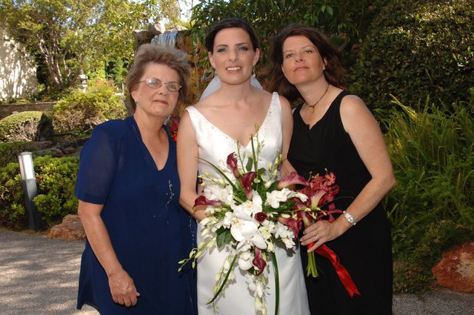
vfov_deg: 29.8
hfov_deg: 43.7
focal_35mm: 45
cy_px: 158
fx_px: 592
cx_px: 237
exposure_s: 1/250
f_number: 7.6
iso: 400
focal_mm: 30
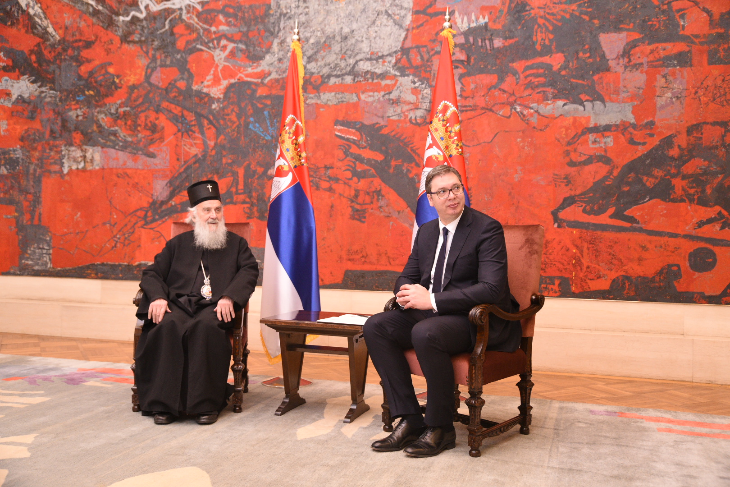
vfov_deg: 37.9
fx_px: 710
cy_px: 244
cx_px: 365
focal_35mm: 35
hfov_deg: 54.4
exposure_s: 1/160
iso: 2000
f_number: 4
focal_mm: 35
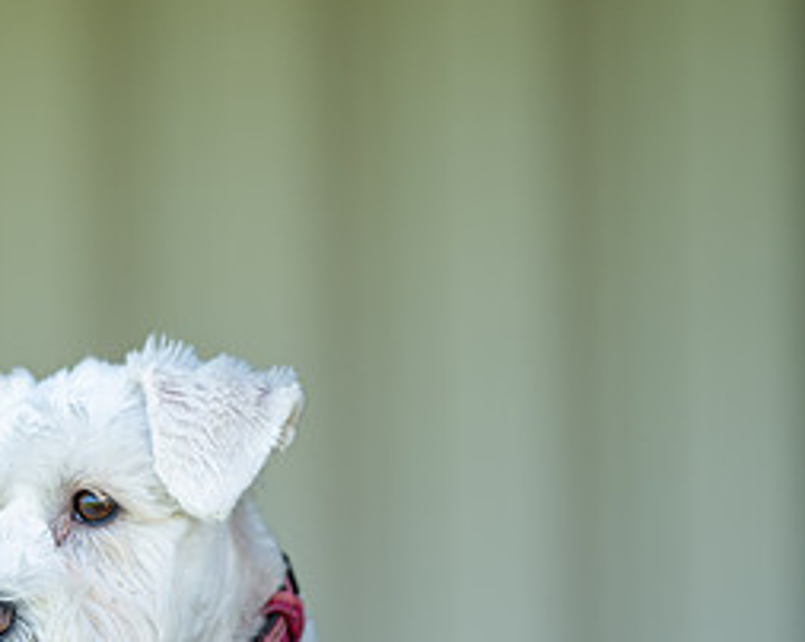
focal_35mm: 351
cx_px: 44
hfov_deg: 5.5
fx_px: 8356
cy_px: 606
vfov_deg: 4.4
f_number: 2.1
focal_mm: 135
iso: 50
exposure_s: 1/320
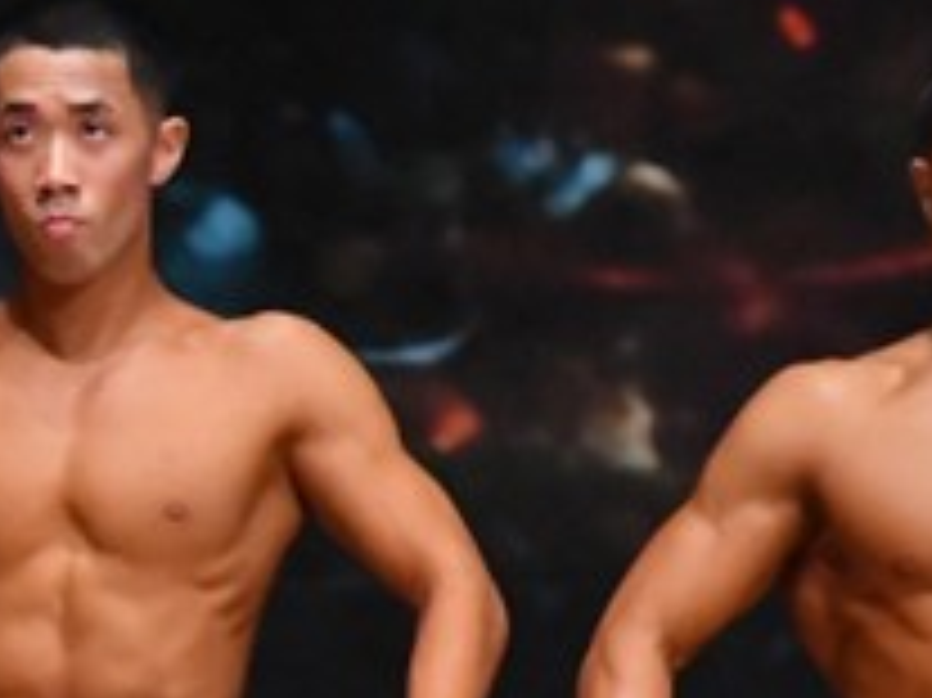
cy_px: 941
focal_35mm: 1135
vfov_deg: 1.3
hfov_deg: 1.7
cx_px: -367
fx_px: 30541
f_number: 5.6
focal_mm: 210
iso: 8000
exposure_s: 1/400
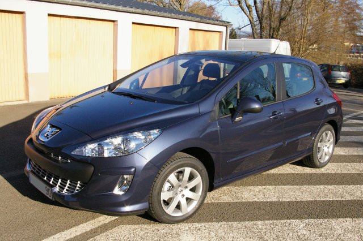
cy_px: 120
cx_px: 182
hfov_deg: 53.2
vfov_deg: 36.8
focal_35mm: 36
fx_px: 363
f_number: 9.5
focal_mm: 24
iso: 1600
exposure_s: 1/1000
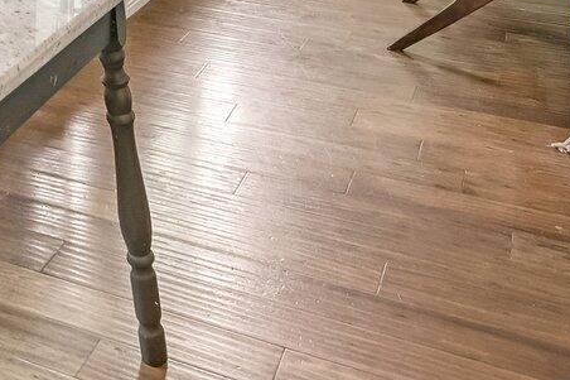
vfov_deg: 16.4
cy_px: -324
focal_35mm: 68
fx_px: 1076
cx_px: -91
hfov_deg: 26.7
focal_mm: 15
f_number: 8
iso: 640
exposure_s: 1/125
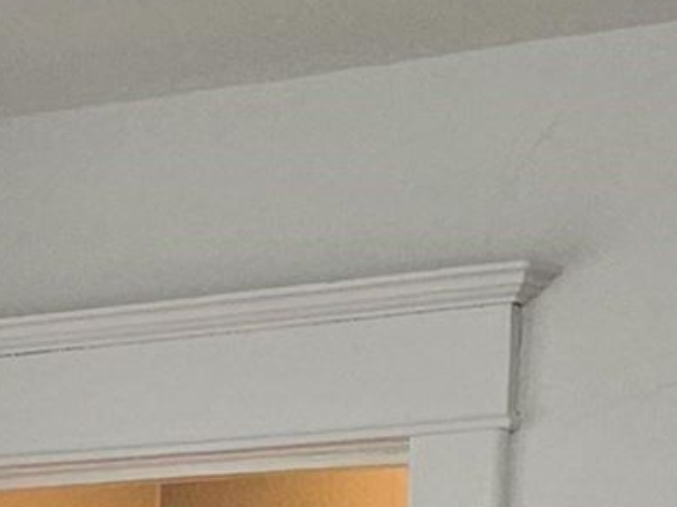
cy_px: 1499
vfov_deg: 7.3
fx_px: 3517
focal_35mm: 180
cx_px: 72
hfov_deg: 10.9
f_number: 1.8
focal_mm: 5.4
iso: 160
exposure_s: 1/120
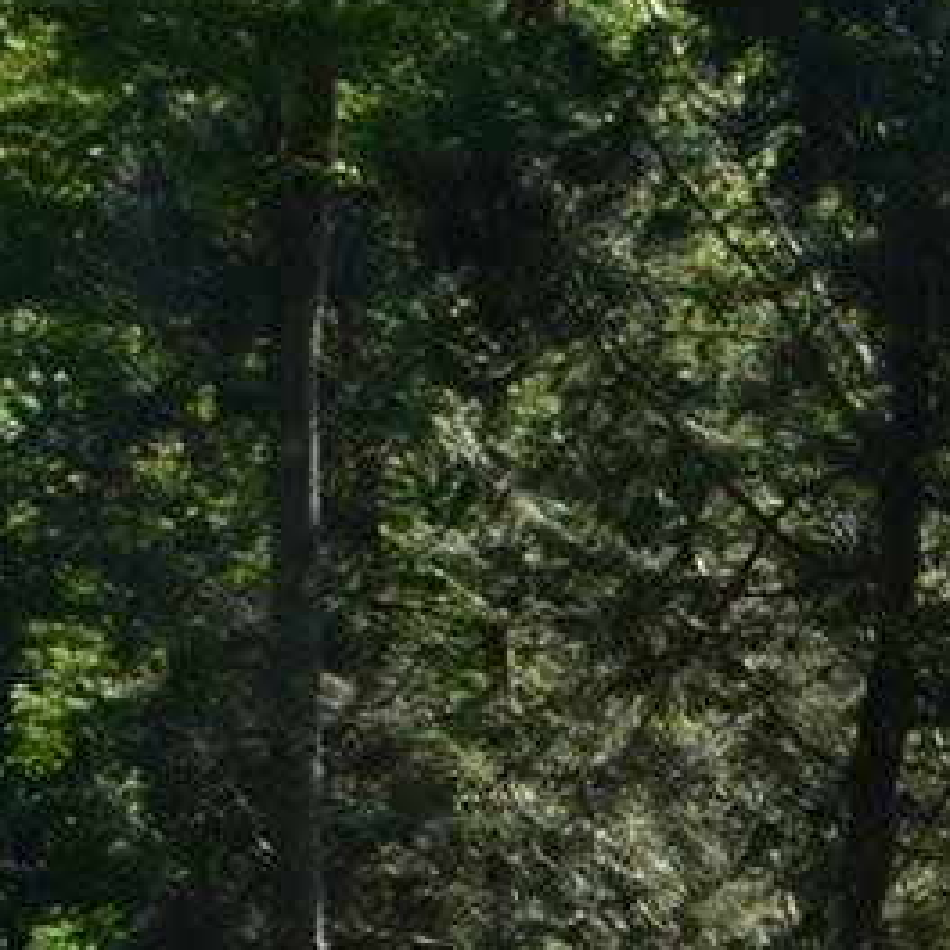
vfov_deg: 9.7
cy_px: -41
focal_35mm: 178
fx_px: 5527
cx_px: 2238
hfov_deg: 8.9
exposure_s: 1/200
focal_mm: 18
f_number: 10
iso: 400
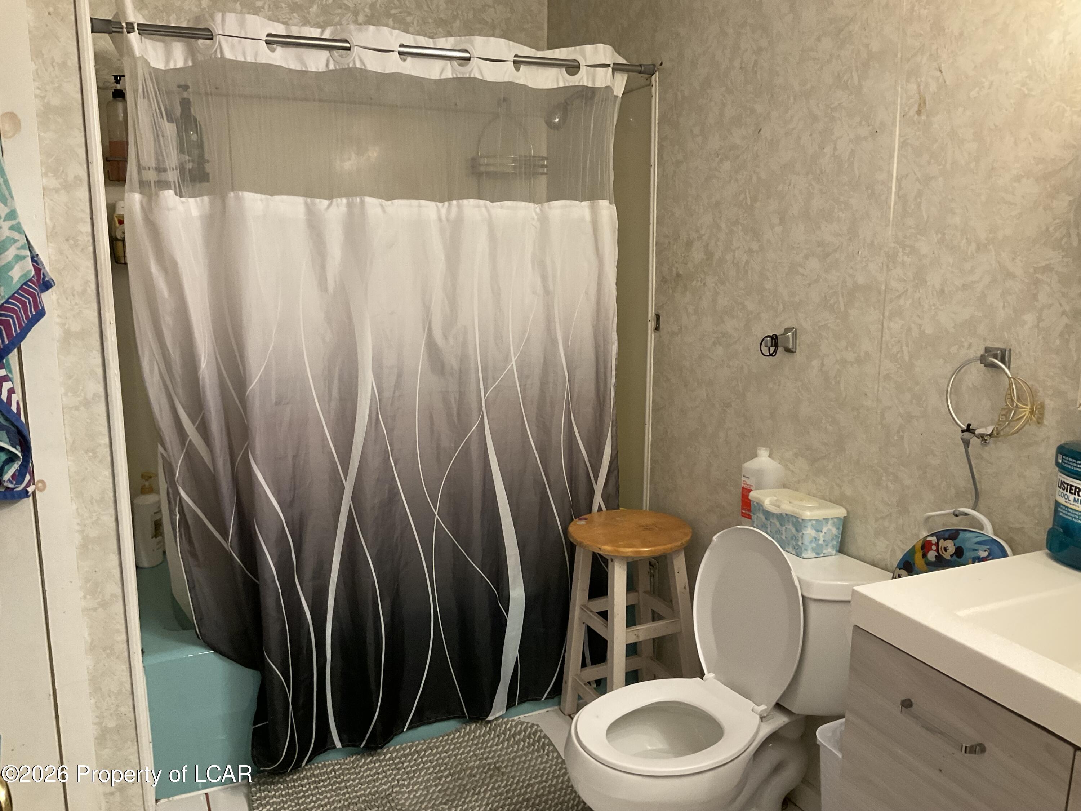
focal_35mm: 29
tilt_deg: -9.6
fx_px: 906
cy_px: 406
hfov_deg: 61.7
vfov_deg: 48.2
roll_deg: +0.2
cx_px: 540
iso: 125
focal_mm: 3
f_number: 1.8
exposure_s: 1/60
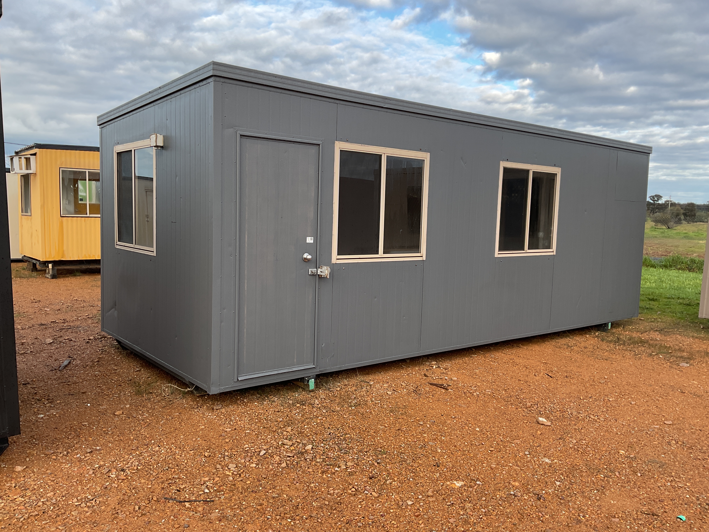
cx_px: 354
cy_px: 266
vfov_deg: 48.2
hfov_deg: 61.7
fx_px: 594
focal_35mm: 29
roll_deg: -2.4
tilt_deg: -5.2
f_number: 1.8
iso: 16
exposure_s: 1/287
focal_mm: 3
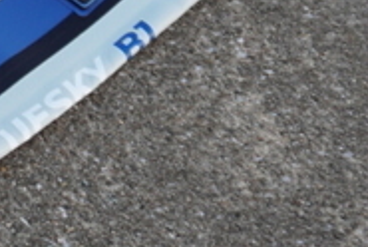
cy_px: -157
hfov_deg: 9.7
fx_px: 2091
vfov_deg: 6.6
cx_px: -213
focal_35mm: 204
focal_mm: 21
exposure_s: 1/40
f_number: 4.5
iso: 100
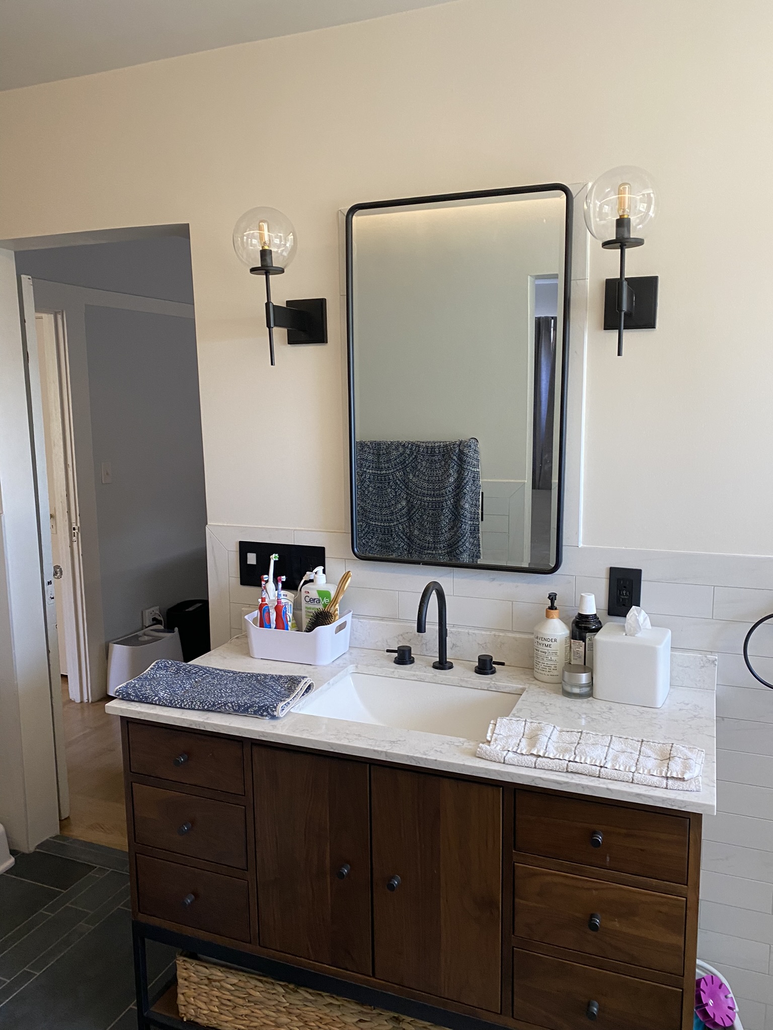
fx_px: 774
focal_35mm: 26
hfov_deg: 53.1
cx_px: 386
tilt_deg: -7.9
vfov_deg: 67.3
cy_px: 515
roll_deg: -0.9
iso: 125
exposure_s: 1/61
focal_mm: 4.25
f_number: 1.8
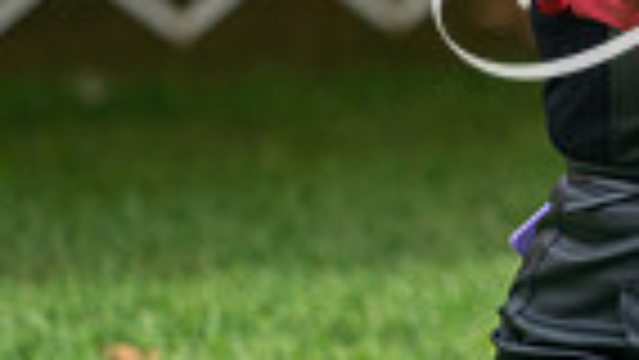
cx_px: 981
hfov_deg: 2.5
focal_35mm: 858
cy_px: 144
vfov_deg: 1.4
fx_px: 14543
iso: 160
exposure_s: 1/1000
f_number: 3.2
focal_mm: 200
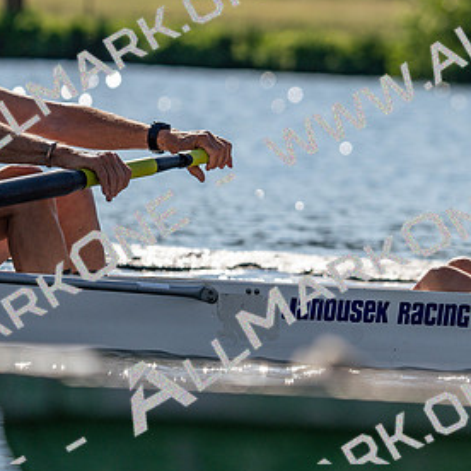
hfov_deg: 3.1
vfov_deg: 3.1
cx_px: 474
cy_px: 172
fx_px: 8590
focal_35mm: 558
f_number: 6.3
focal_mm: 312
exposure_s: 1/1600
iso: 160
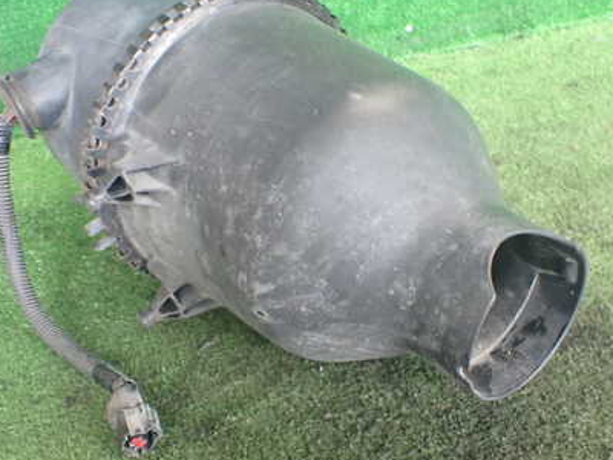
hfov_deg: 42.1
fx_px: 797
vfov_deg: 32.2
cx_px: 326
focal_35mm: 45
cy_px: 215
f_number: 2.3
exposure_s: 1/80
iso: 800
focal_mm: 5.4
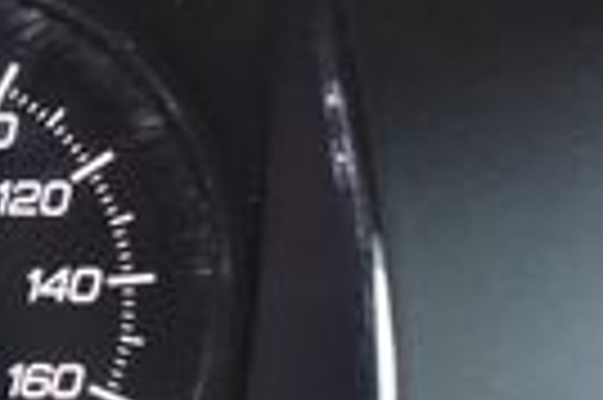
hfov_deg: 9.3
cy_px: 297
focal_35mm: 201
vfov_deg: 6.8
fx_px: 3363
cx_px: -796
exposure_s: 1/30
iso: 400
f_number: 7.1
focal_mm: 28
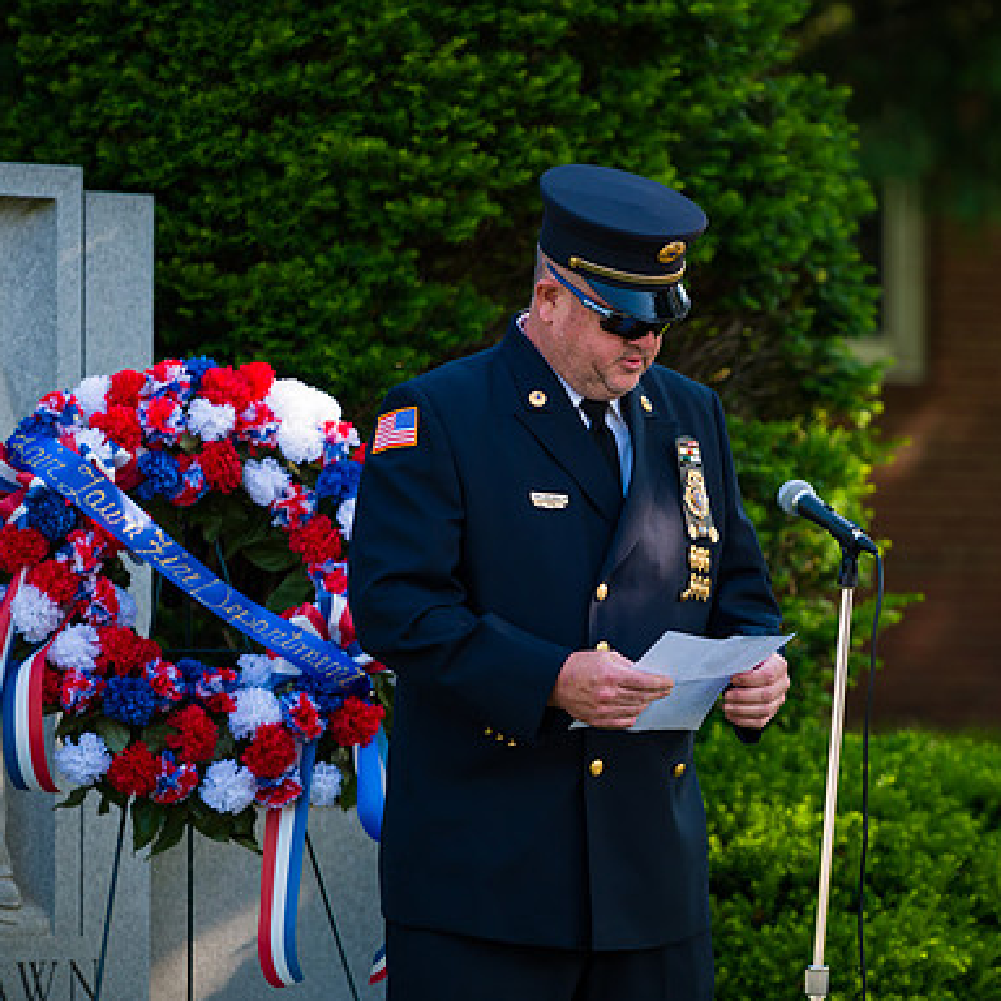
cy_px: 500
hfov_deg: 7.2
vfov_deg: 7.2
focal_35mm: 244
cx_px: 644
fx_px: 7983
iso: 200
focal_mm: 190
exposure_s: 1/640
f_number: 3.2
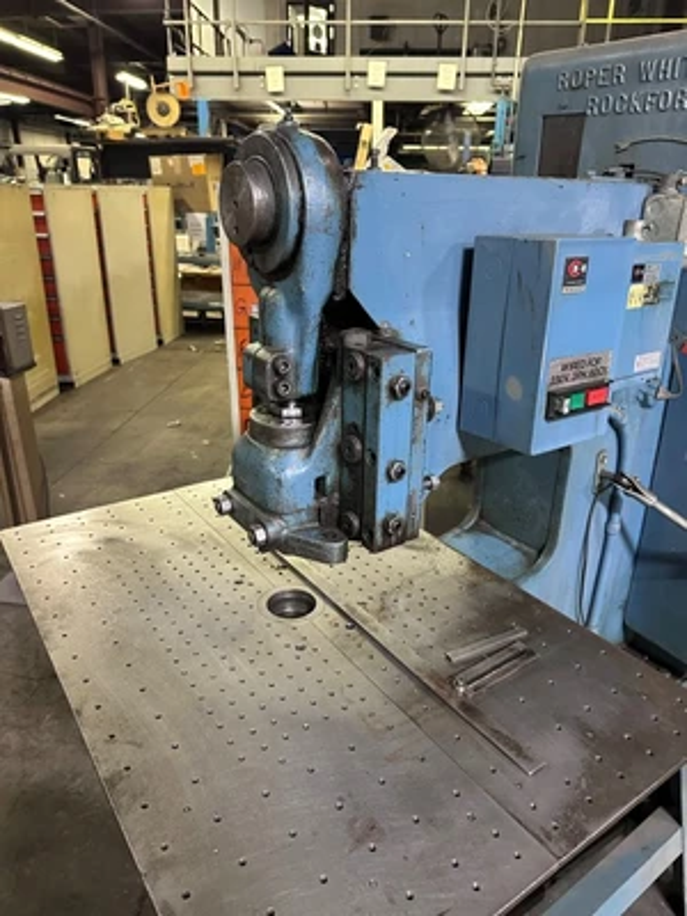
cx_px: 344
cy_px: 458
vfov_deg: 71.6
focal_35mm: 24
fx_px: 635
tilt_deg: -23.9
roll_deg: -0.2
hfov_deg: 56.8
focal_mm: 6.86
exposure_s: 1/60
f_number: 1.78
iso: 640
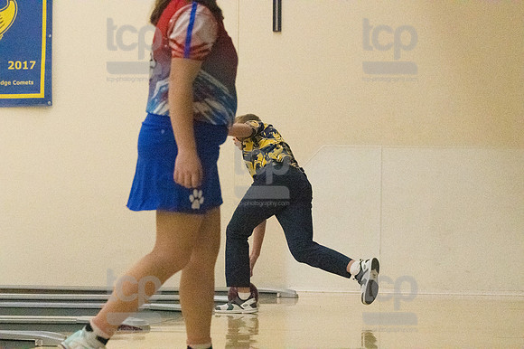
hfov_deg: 13.4
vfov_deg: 9.0
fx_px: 2226
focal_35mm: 153
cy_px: 174
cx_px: 262
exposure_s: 1/1250
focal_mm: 102
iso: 10000
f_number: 4.5
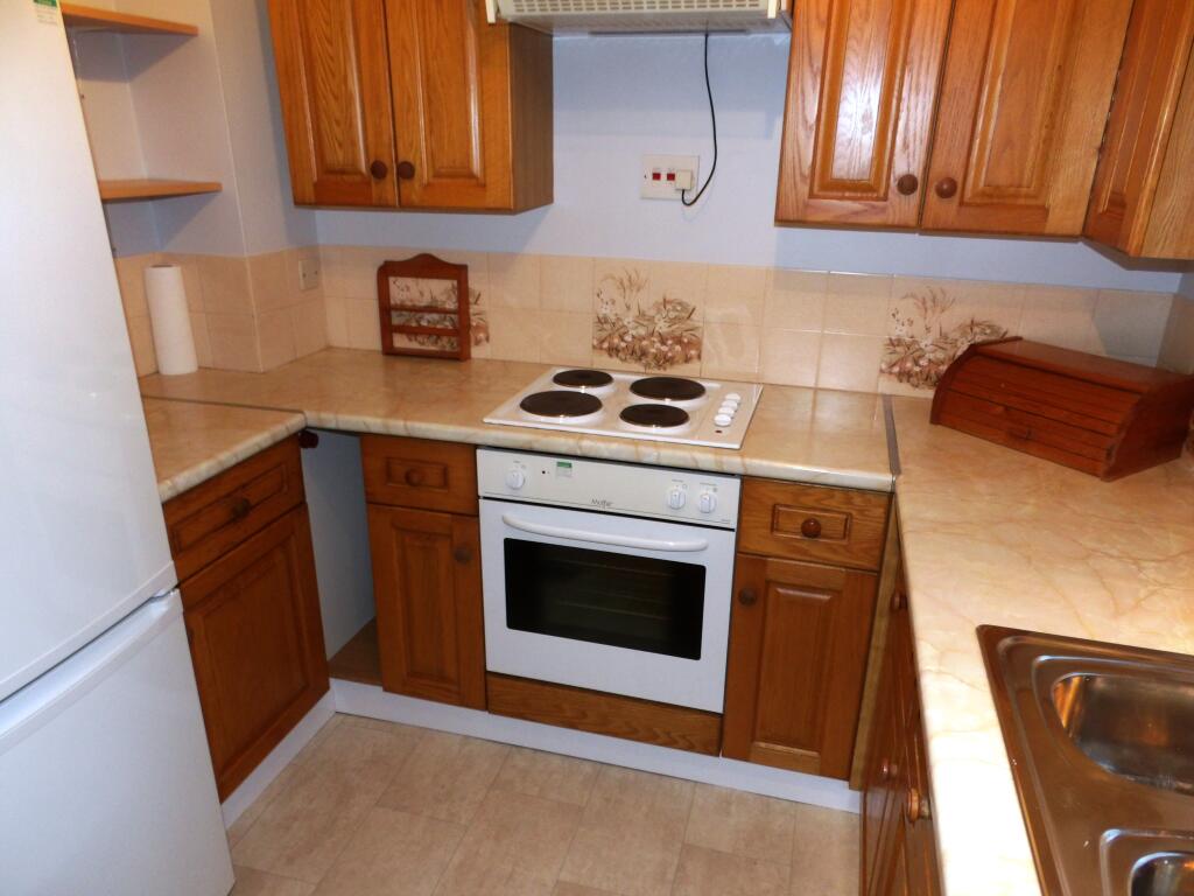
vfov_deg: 56.8
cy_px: 448
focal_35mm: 24
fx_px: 828
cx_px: 597
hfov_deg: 71.6
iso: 200
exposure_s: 1/15
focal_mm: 4.3
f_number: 4.1
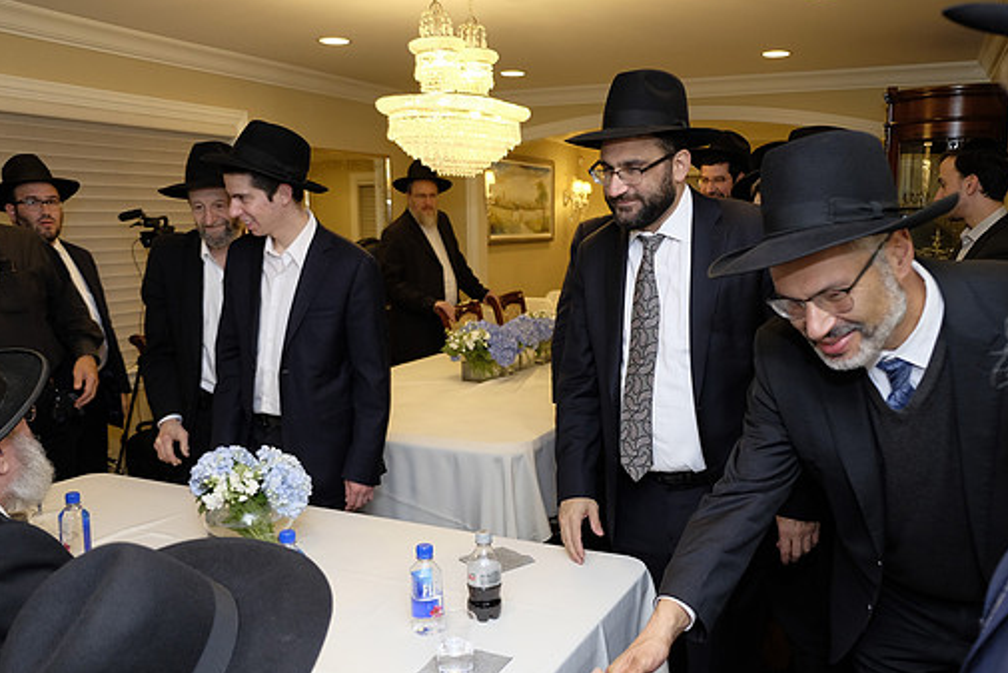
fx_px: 868
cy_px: 380
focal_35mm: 31
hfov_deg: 60.3
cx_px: 505
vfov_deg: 42.3
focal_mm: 18
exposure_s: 1/180
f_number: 2.8
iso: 800
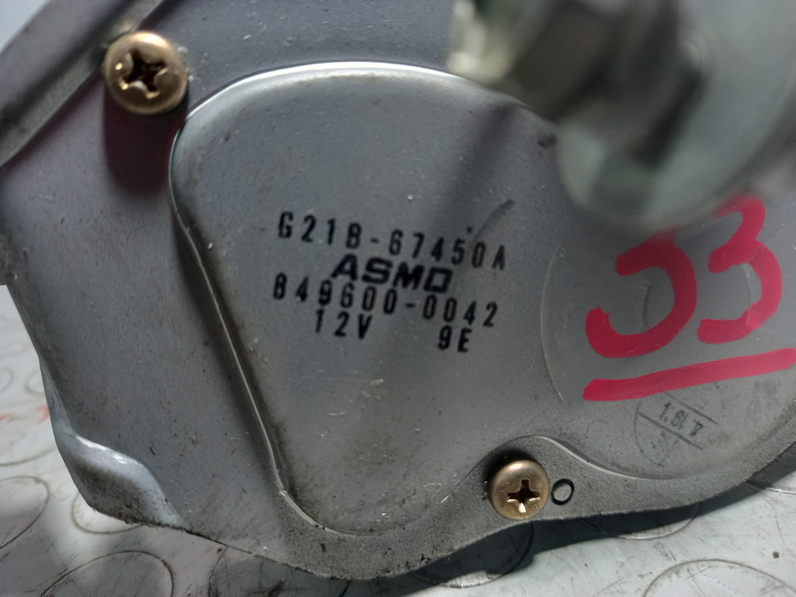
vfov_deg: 54.9
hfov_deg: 69.4
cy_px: 298
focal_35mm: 25
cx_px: 398
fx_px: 575
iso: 160
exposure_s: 1/33
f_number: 2
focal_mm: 4.6
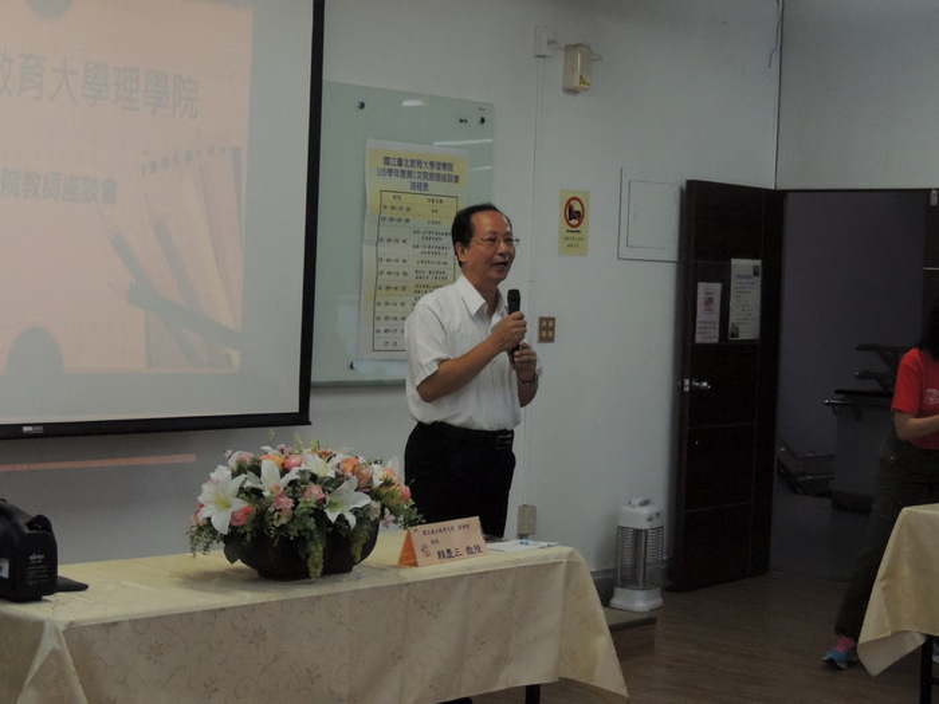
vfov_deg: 21.0
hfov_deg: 27.8
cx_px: 470
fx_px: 1899
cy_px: 352
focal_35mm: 70
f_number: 3.9
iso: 1600
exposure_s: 1/400
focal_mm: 12.4
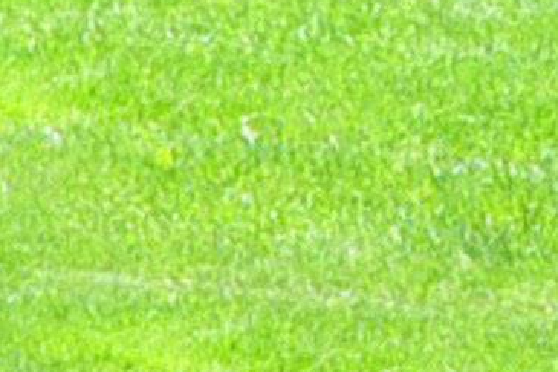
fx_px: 3687
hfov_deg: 8.5
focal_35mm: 238
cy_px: -850
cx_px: 844
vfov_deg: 5.3
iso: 640
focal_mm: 20
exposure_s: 1/320
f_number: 8
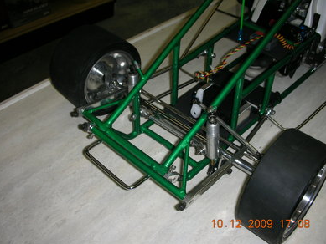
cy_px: 125
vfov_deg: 39.7
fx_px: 339
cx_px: 163
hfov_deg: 51.3
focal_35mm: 36
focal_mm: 5.8
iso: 50
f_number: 3
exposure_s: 1/60.1
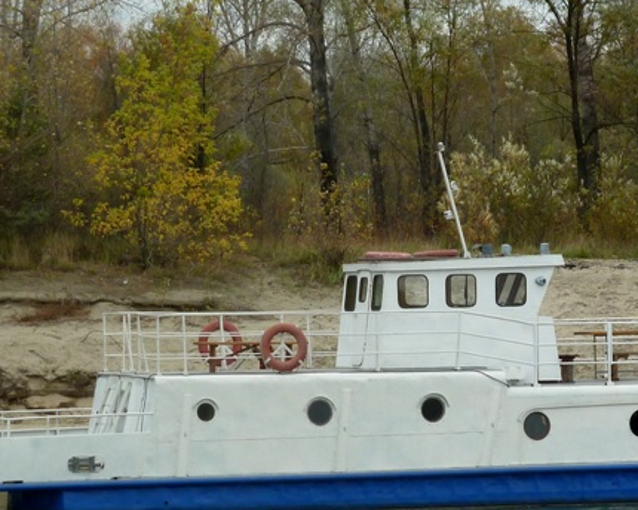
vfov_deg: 6.0
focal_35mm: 258
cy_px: 359
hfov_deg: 7.5
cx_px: 588
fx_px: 4872
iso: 80
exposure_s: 1/160
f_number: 4.4
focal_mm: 18.2
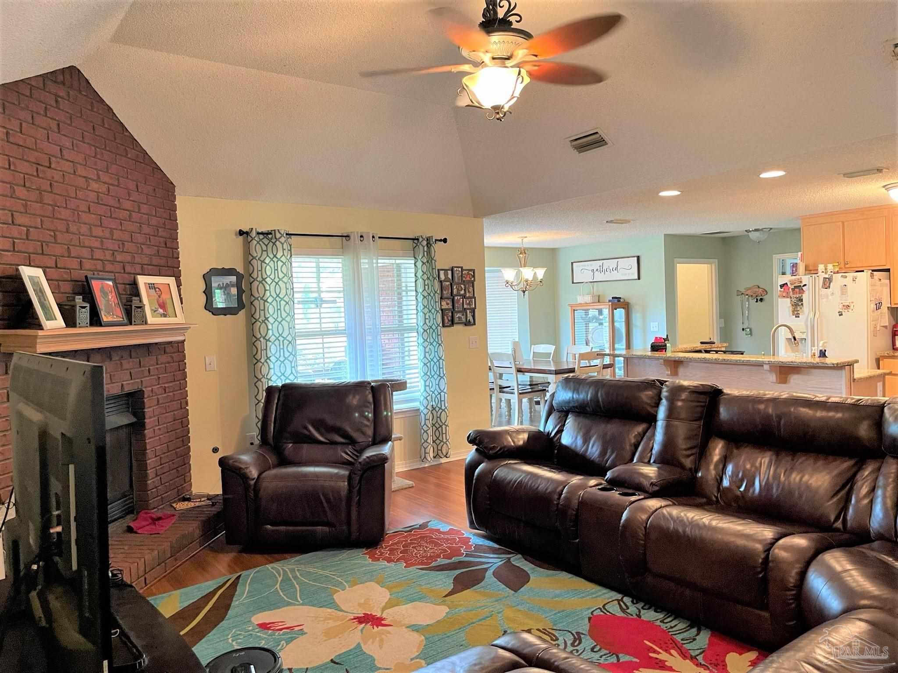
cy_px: 336
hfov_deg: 67.3
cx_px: 449
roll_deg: +2.5
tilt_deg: -2.8
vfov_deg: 53.1
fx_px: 674
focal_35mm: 26
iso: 250
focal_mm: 5.1
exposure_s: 1/60
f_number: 1.6
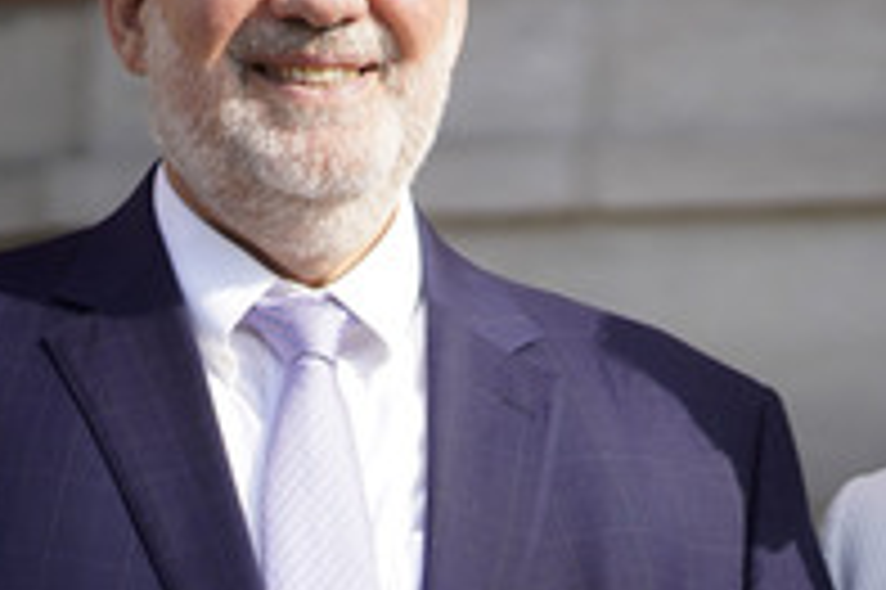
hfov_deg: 10.5
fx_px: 4795
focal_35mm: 195
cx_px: 695
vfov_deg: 7.0
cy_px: 189
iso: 640
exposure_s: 1/8000
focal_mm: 85
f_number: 1.8
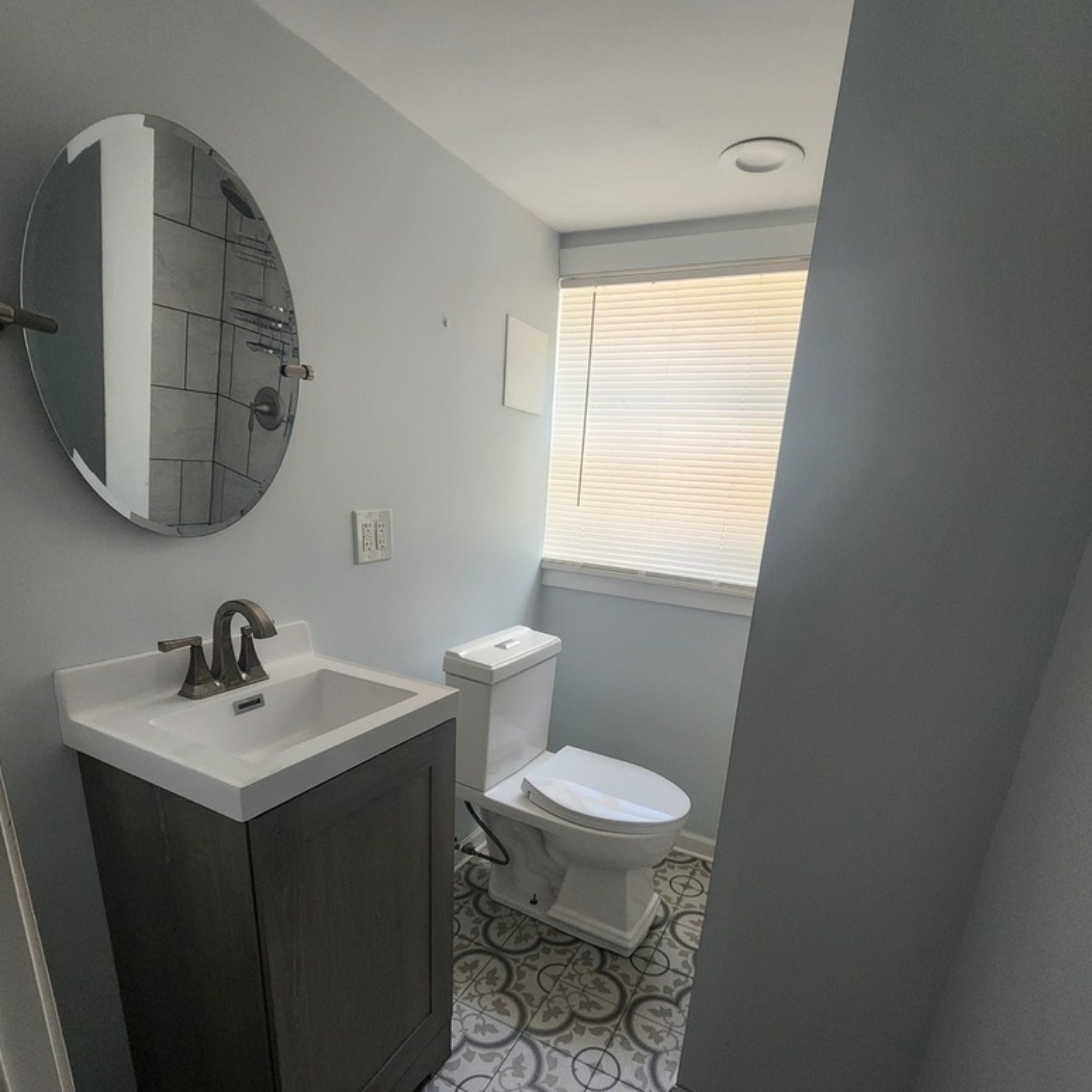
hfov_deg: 87.4
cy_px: 659
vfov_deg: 86.3
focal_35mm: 16
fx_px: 571
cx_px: 546
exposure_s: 1/60
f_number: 2.2
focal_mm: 2.2
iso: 320
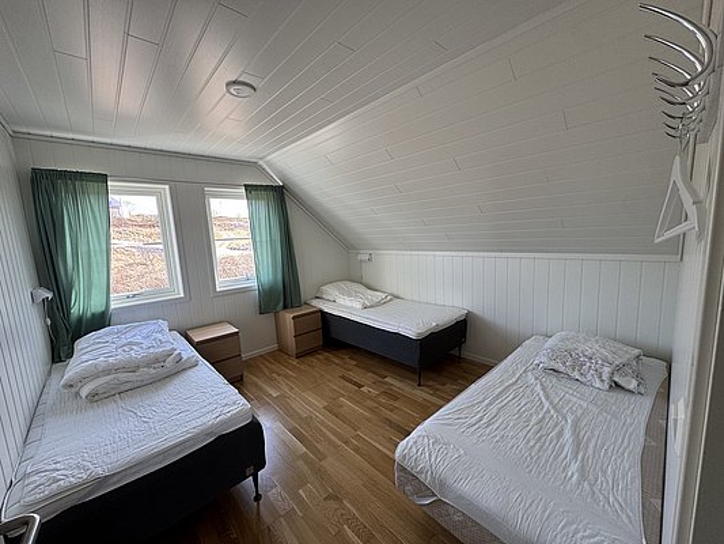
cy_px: 272
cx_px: 362
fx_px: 293
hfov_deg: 102.1
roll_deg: +3.1
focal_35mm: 14
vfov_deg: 85.7
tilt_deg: -7.1
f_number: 2.2
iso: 80
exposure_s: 1/99
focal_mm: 2.22
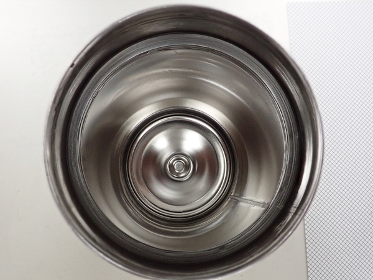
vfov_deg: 46.8
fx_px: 323
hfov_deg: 60.0
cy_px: 140
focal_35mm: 30
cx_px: 186
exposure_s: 1/125
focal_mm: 5.5
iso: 500
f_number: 3.2
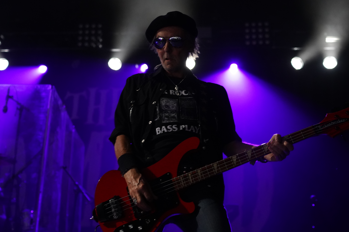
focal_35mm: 70
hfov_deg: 28.8
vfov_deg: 19.5
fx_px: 679
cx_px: 187
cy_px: 125
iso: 6400
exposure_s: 1/160
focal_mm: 63
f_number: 4
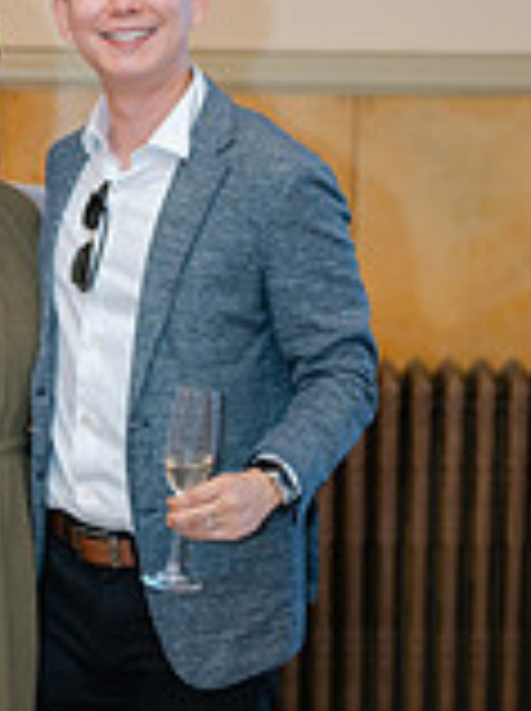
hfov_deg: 10.7
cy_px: 423
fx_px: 2810
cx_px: 9
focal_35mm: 137
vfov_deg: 14.4
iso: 320
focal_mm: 50
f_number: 1.8
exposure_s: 1/125
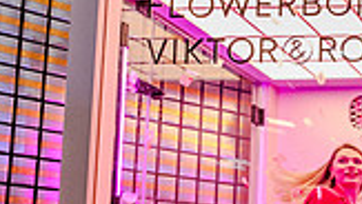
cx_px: 617
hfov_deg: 23.1
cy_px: 274
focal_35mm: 60
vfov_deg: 18.5
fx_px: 576
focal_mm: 14
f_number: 5.6
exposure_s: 1/125
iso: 2000
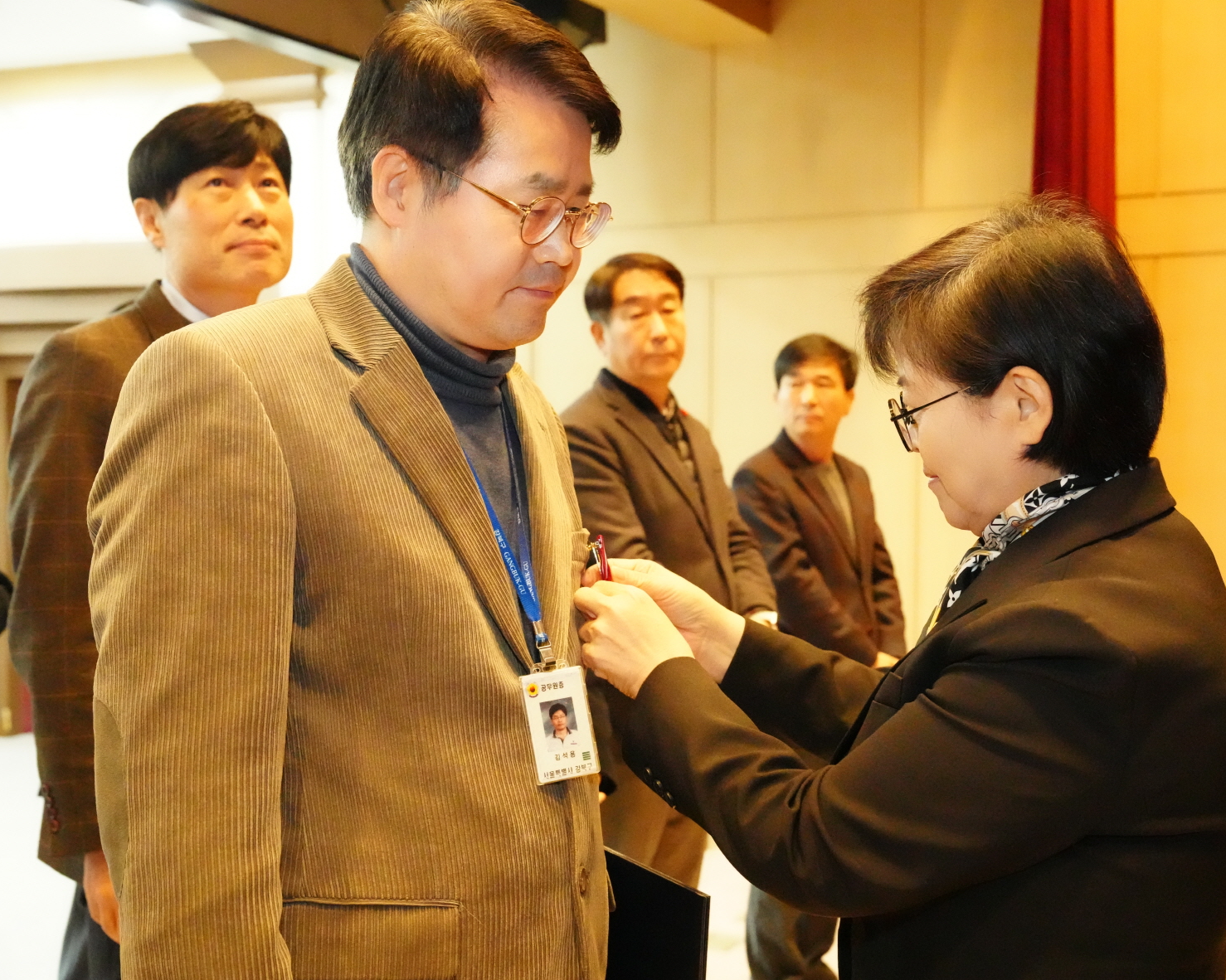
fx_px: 1741
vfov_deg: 31.4
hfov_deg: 38.6
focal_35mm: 48
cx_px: 742
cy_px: 492
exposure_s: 1/160
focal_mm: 42
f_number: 5.6
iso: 25600
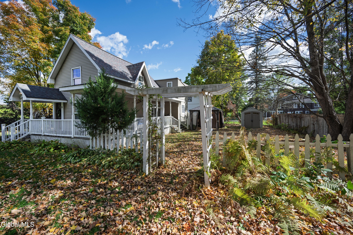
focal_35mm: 14
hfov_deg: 104.3
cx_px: 176
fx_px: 137
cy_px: 118
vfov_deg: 81.1
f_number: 4
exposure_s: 1/2000
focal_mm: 14
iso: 400
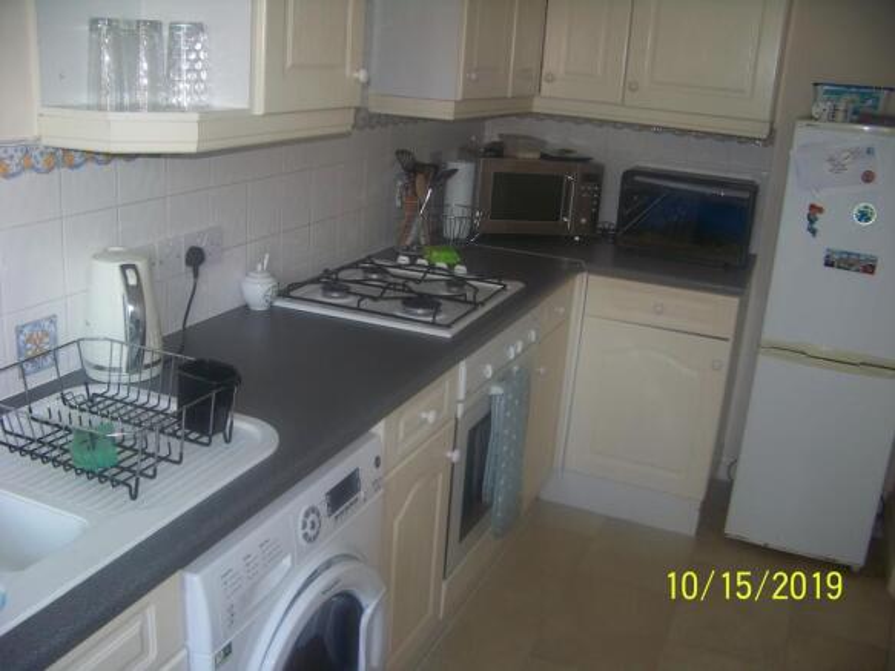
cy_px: 336
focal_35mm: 36
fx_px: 931
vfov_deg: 39.6
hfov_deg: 51.4
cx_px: 448
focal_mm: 5.85
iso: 66
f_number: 2.8
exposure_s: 1/30
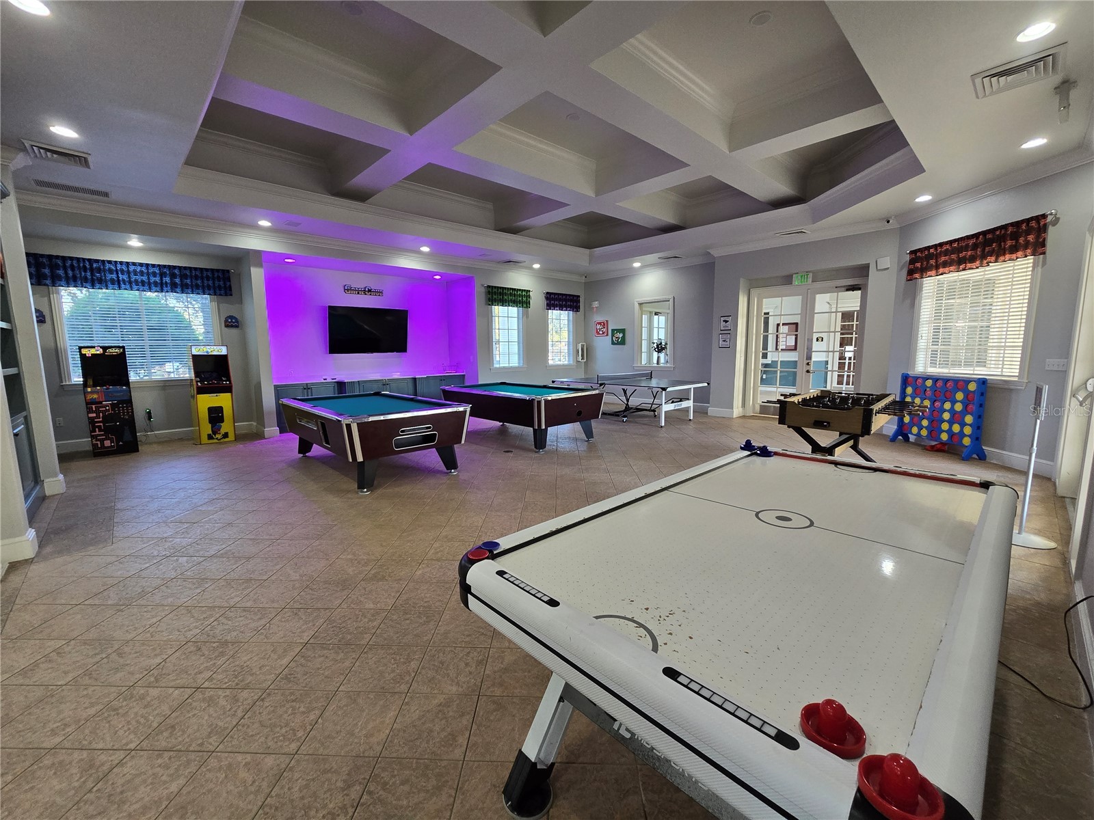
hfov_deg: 106.2
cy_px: 410
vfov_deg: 89.9
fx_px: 411
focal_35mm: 13
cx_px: 547
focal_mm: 2.2
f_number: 2.2
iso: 200
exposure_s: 1/60
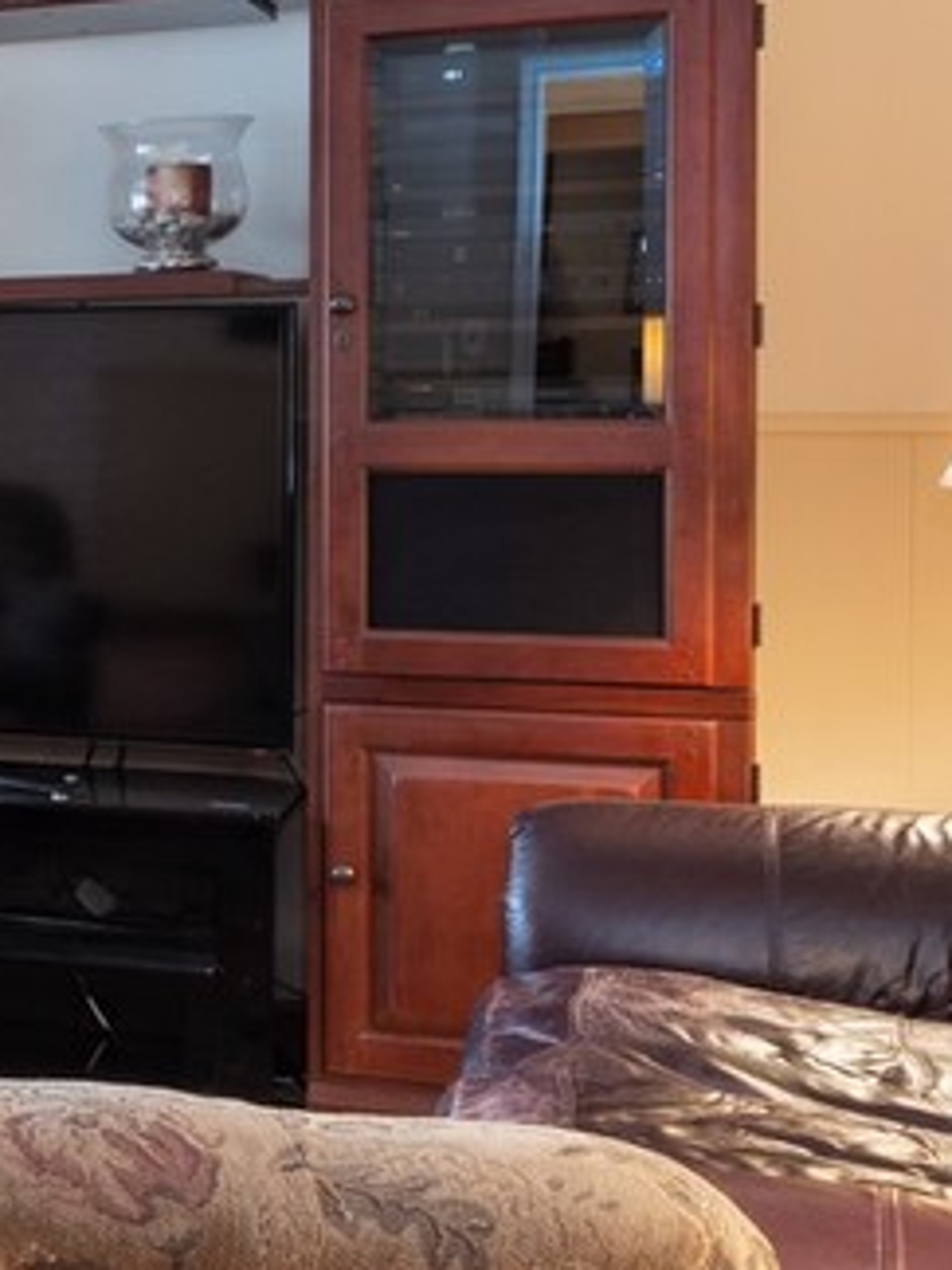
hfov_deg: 14.2
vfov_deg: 26.8
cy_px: 357
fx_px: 2640
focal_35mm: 72
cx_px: -1307
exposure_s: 2
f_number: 11
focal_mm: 15
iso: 200
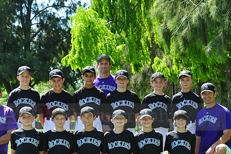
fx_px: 815
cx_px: 103
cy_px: 112
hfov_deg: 16.1
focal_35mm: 127
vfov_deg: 10.8
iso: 200
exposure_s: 1/125
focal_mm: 80
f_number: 8
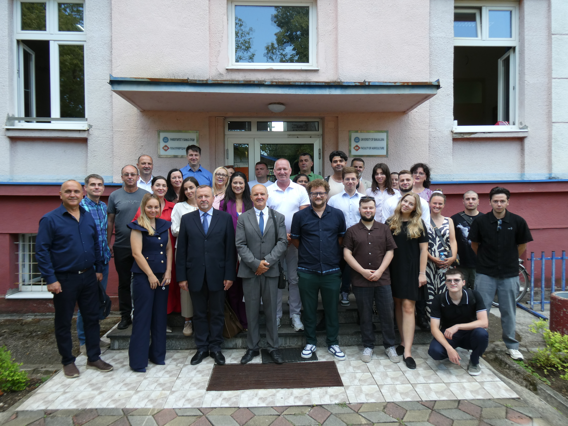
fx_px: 427
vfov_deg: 53.1
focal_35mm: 26
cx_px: 284
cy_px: 213
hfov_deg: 67.3
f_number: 3.4
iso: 80
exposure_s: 1/100
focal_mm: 4.7
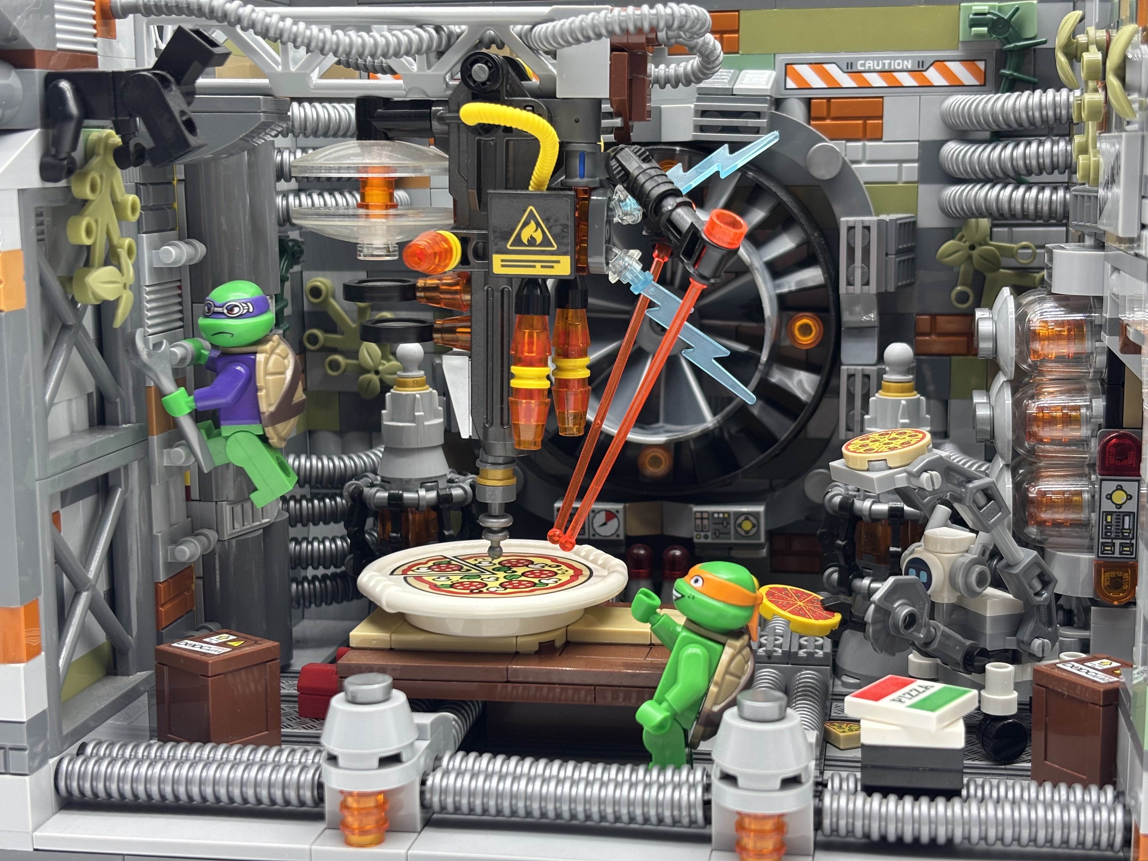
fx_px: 1725
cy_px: 430
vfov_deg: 28.0
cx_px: 574
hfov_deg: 36.8
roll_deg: +1.1
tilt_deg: -12.1
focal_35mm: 52
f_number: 1.6
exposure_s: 1/121
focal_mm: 5.96
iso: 50
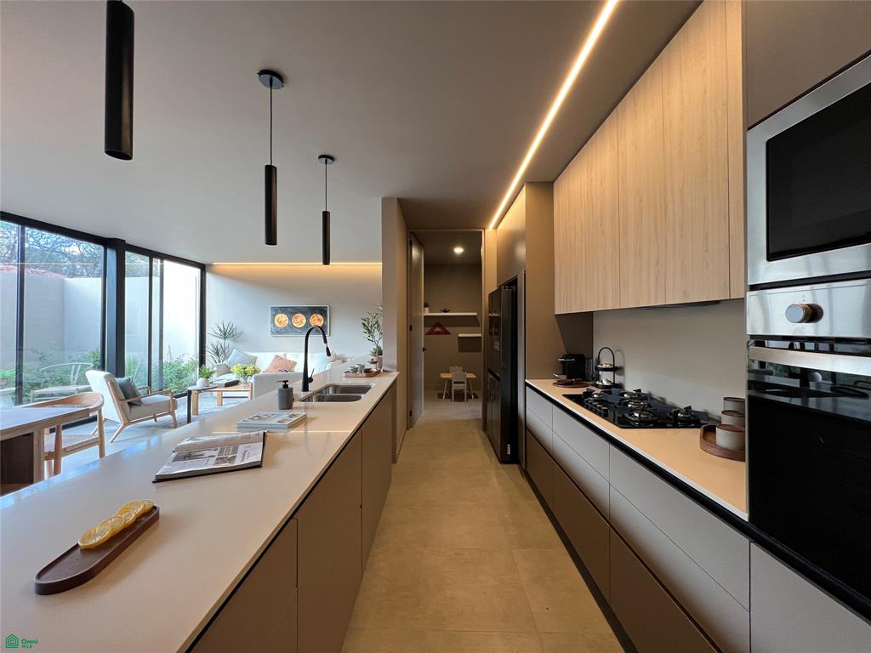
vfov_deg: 89.9
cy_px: 326
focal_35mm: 13
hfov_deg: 106.2
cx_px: 436
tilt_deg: +0.1
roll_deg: -0.3
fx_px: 327
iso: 160
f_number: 1.8
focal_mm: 1.57
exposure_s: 1/60
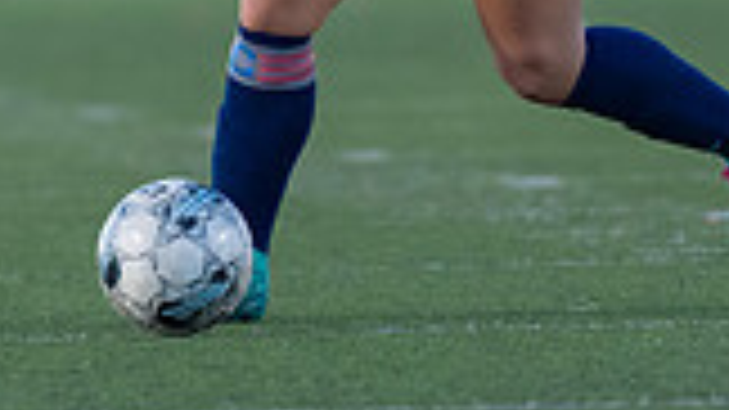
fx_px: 23343
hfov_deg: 1.8
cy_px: -252
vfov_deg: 1.0
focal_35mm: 1208
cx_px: 216
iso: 1000
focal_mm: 200
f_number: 2.8
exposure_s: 1/1000
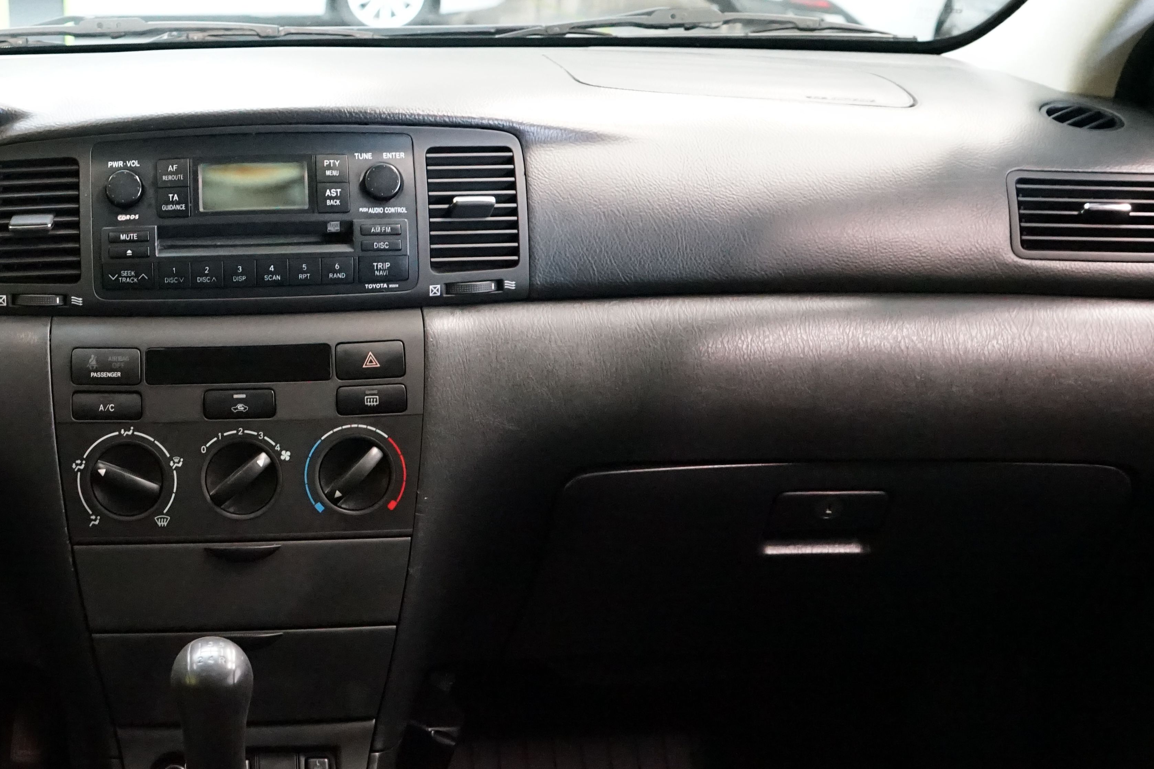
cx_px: 201
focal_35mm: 50
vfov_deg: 27.0
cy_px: 395
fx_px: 1603
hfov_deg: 37.9
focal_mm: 28
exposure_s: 1/30
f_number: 6.3
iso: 8000
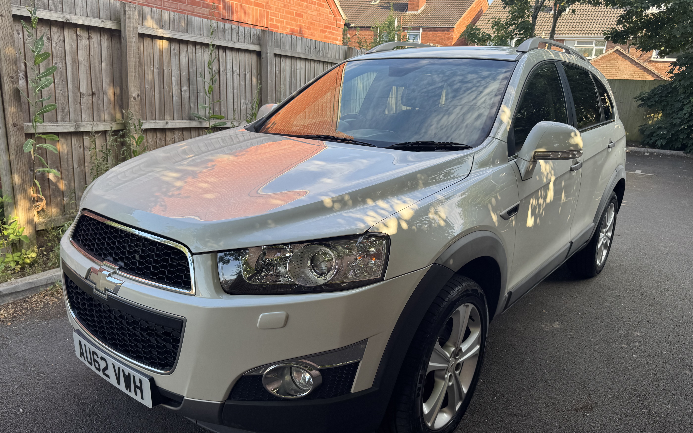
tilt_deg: -16.3
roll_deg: -3.0
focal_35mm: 26
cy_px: 233
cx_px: 342
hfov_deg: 70.4
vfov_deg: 47.6
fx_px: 491
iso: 80
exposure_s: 1/639
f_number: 1.78
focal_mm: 6.76
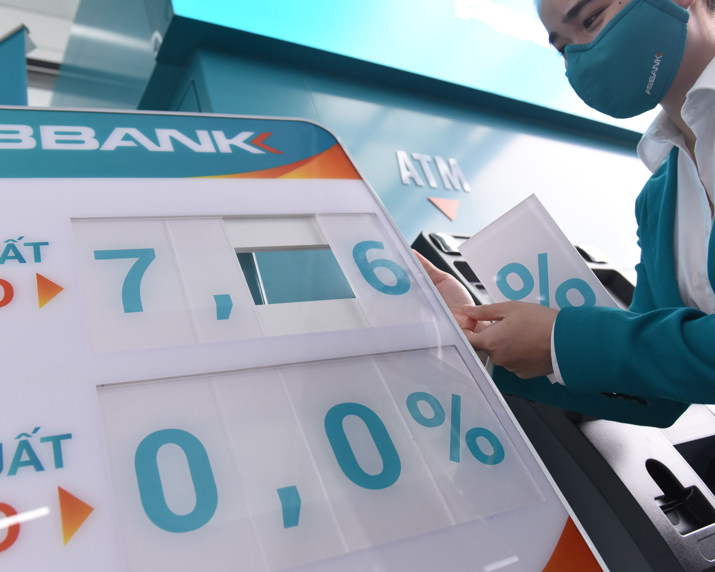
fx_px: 656
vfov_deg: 47.1
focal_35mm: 31
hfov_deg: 56.9
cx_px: 298
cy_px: 273
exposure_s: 1/250
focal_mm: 24
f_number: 4
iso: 2500
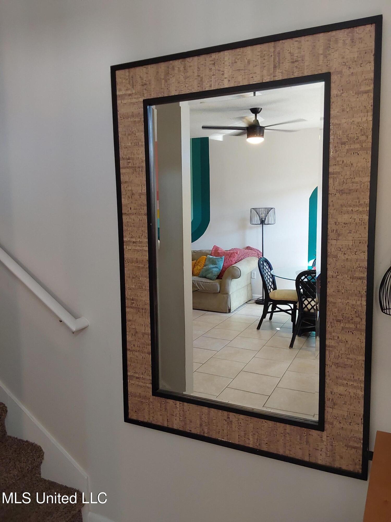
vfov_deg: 63.4
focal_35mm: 28
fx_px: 422
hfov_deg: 49.7
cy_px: 261
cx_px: 196
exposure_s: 1/60
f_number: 1.9
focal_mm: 2.91
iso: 200
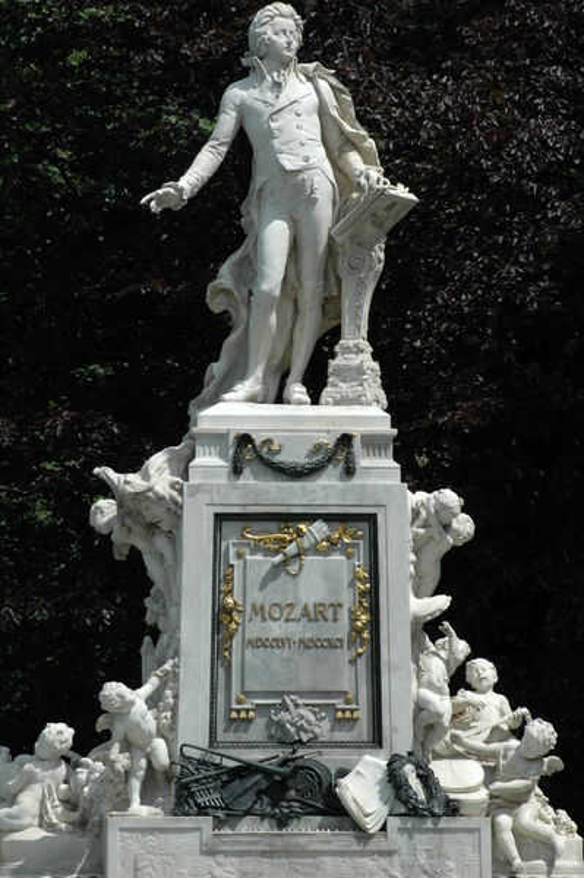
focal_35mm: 202
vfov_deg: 10.2
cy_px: 439
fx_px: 4936
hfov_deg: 6.8
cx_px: 292
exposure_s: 1/500
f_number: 11
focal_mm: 135
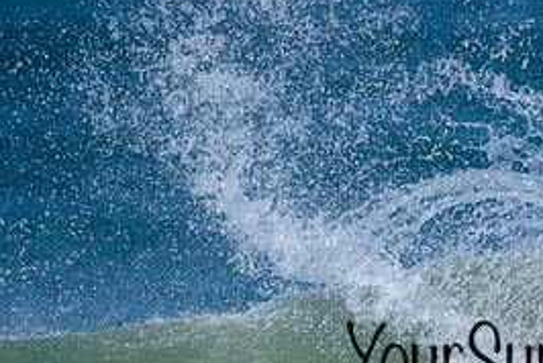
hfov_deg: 0.9
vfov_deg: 0.6
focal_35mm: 2397
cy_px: 424
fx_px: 36194
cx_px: 513
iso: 280
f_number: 6.3
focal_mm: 800
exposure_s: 1/2000
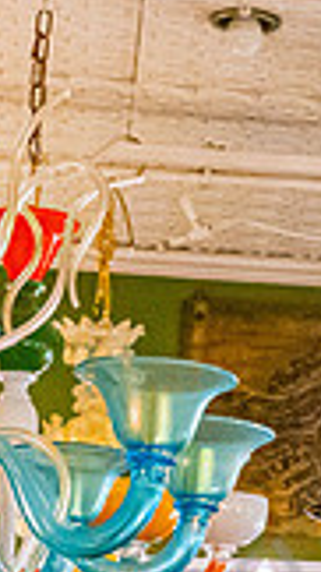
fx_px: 2439
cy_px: 277
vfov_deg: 13.4
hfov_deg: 7.1
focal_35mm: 161
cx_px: 737
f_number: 8
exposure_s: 1/250
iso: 6400
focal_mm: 29
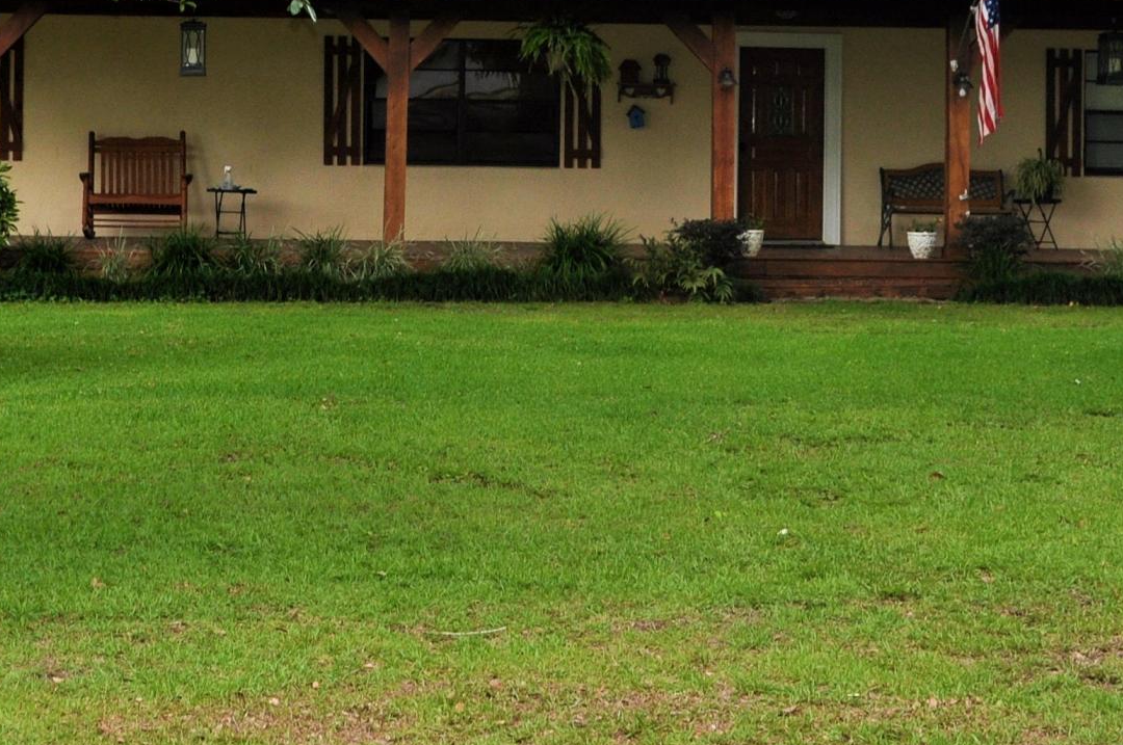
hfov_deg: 20.4
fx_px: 3115
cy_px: 55
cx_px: 381
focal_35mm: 100
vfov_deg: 13.5
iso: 200
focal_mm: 24
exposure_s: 1/200
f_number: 6.3
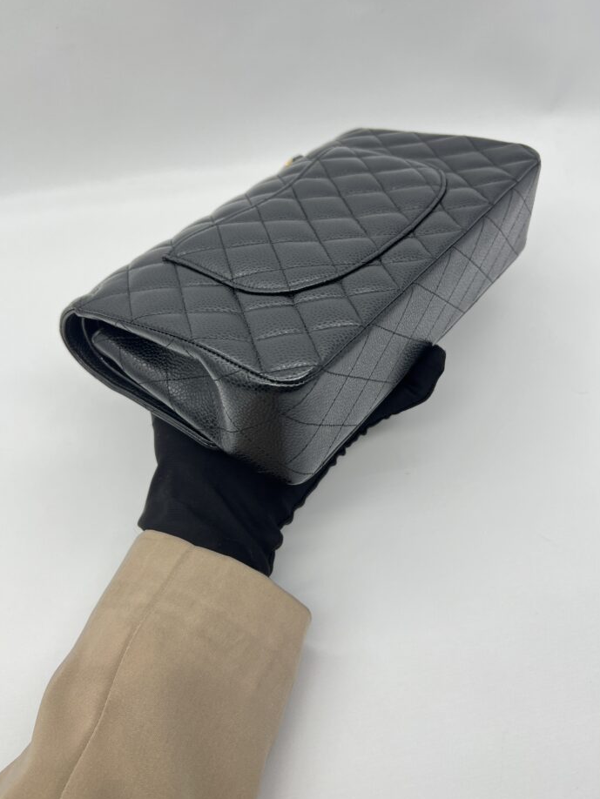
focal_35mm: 29
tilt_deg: -46.1
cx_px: 279
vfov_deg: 61.5
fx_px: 670
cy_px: 357
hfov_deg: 48.2
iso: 40
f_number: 1.5
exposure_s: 1/100
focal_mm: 5.7
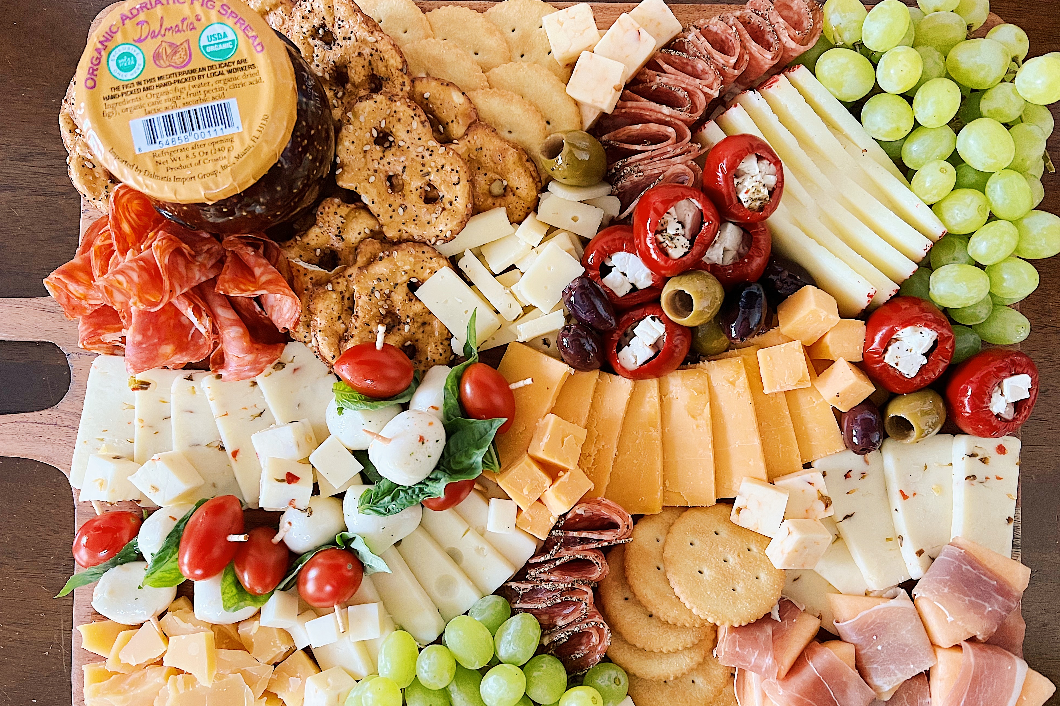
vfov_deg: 46.4
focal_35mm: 28
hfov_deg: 65.5
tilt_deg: -89.3
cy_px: 376
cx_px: 538
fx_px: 824
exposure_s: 1/60
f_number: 1.5
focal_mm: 5.7
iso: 400
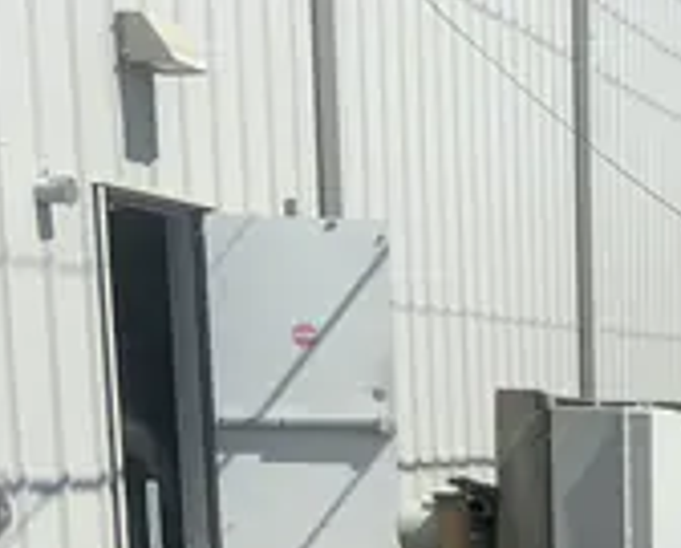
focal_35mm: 84
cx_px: 981
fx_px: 1696
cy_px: 753
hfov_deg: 20.0
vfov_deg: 17.0
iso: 16
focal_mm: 3
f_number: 1.8
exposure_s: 1/2141
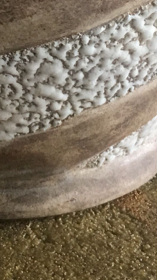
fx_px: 925
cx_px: -5
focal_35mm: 125
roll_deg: +2.2
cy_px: -50
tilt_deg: -14.4
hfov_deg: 9.6
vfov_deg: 16.5
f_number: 2.2
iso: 40
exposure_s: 1/17
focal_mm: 4.15
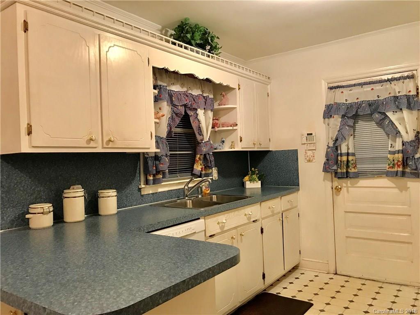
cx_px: 210
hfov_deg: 63.4
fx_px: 340
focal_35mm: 28
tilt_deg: -0.5
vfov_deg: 49.7
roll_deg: +2.0
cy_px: 158
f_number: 1.8
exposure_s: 1/15
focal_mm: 3.99
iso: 80
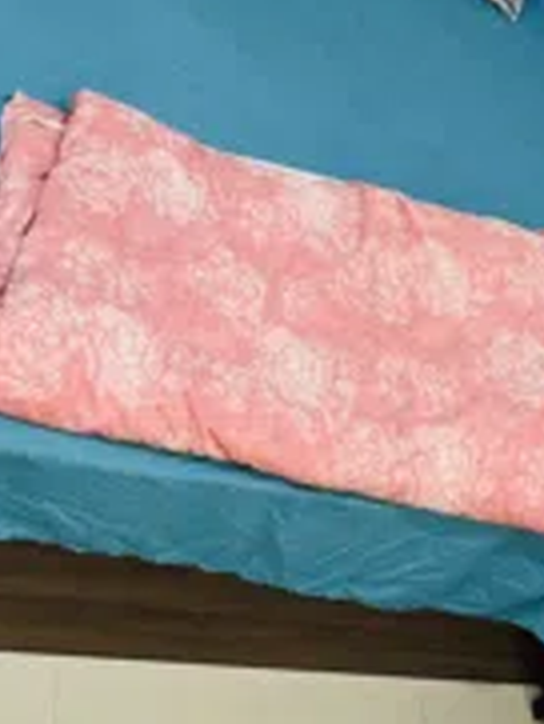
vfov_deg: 33.1
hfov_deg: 27.0
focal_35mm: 53
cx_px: 436
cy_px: -4
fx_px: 1109
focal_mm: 6.86
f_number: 1.78
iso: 200
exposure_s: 1/50
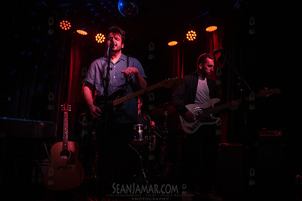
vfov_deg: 52.1
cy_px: 100
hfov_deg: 72.6
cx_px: 151
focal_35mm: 25
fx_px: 206
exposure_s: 1/320
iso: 8000
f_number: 3.5
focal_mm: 24
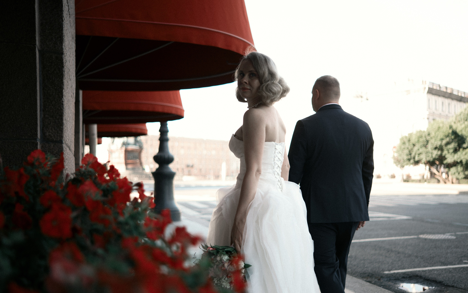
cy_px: 156
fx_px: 455
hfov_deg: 54.4
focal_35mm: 36
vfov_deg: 35.6
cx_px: 234
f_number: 1.8
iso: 100
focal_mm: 35
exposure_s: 1/250
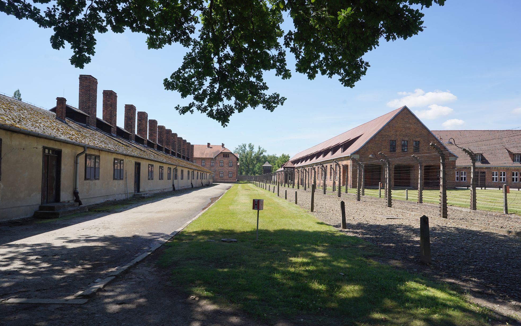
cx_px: 261
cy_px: 173
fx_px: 355
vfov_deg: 49.2
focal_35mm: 25
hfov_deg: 72.5
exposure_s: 1/100
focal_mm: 24
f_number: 11
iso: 100
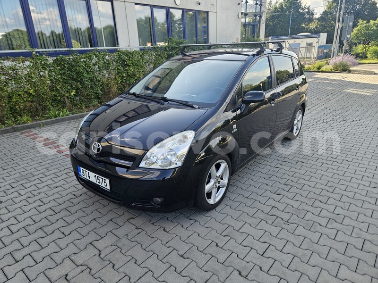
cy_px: 142
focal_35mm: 23
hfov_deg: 73.9
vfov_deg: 58.9
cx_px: 189
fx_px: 251
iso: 80
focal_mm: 5.4
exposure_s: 1/719
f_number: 1.8
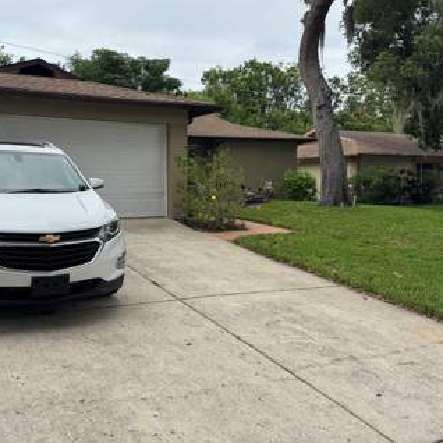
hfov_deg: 50.3
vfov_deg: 51.0
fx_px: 463
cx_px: 150
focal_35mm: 32
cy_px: 194
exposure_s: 1/3413
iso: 80
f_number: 1.78
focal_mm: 6.76
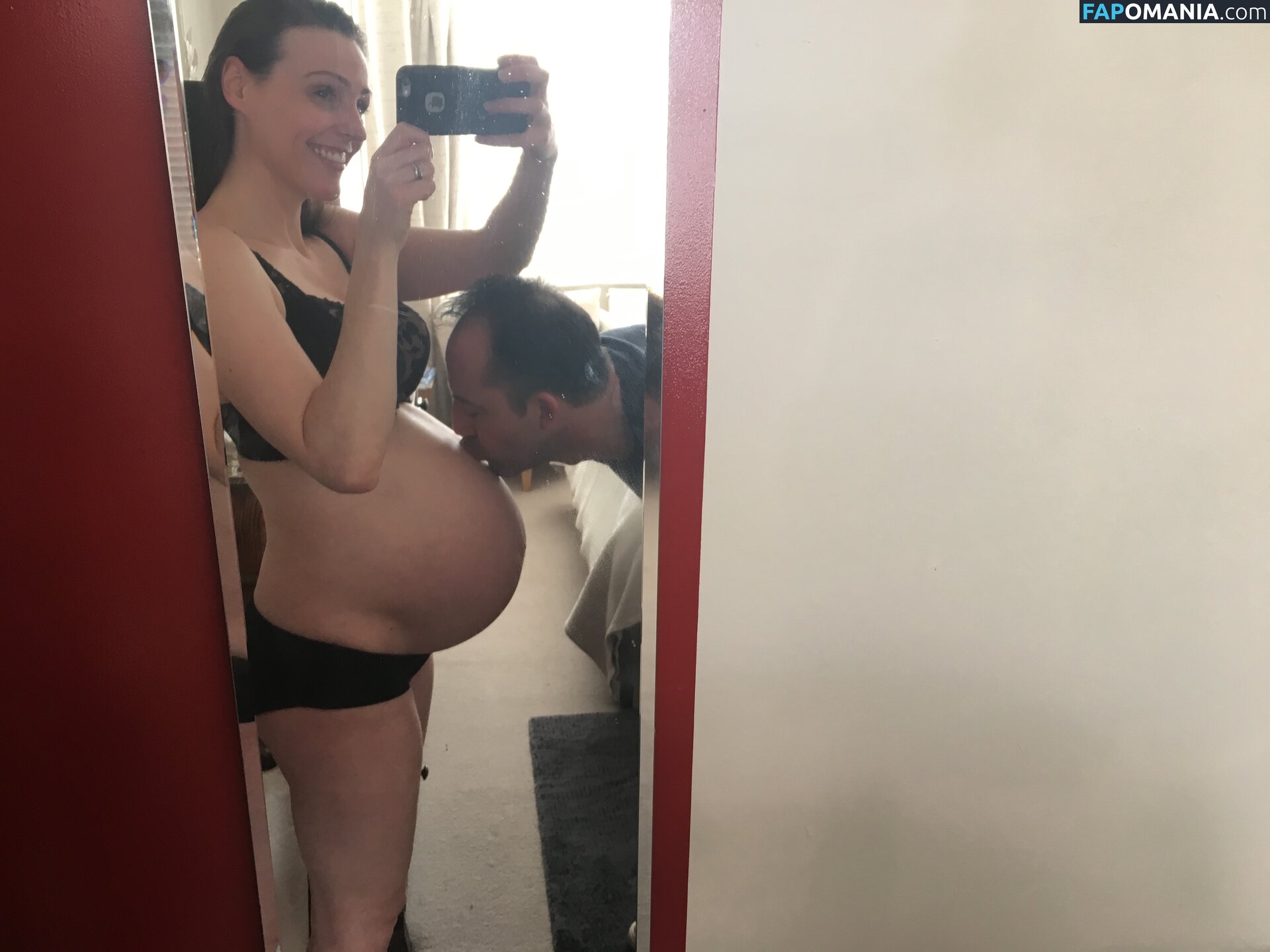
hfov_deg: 61.7
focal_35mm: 29
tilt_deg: -19.0
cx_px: 635
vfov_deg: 48.2
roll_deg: -1.2
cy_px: 476
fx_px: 1064
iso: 32
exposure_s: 1/33
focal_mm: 4.15
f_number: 2.2
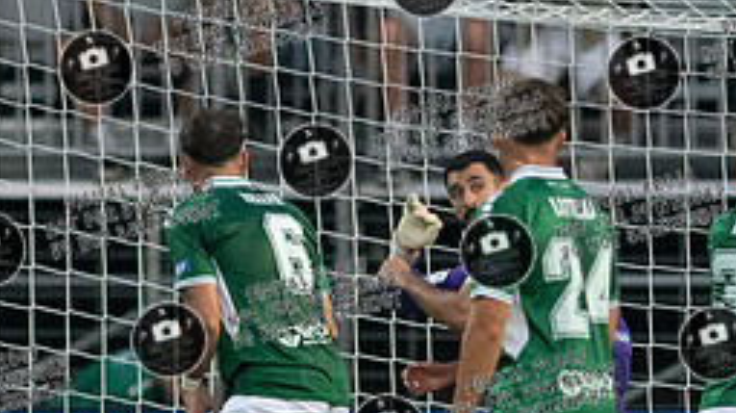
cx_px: 392
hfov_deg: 1.1
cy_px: 206
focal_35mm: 1952
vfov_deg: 0.6
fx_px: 38067
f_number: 3.2
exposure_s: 1/1600
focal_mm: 300
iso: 3200
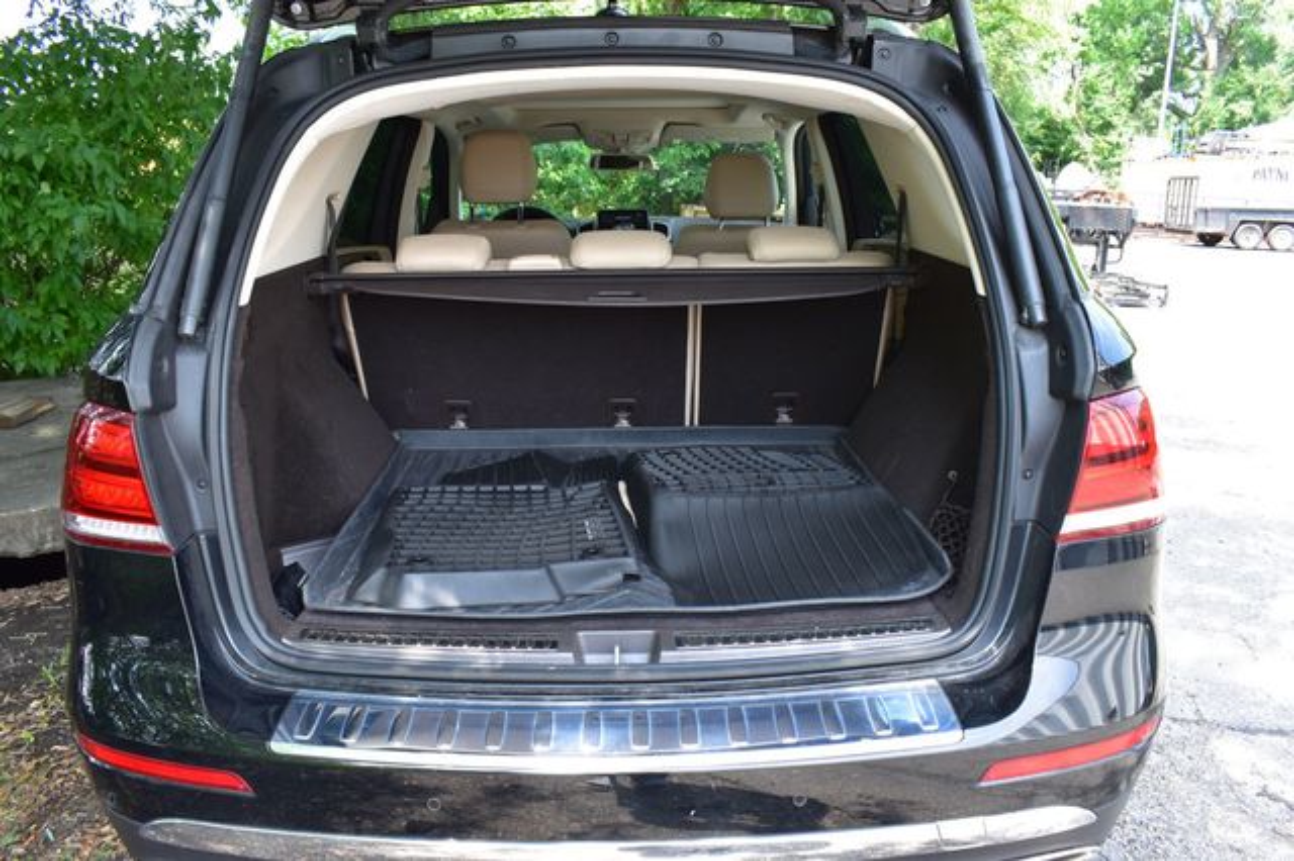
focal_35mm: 27
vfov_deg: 47.9
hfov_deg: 67.4
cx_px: 647
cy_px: 430
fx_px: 970
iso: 400
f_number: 8
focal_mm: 18
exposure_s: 1/60
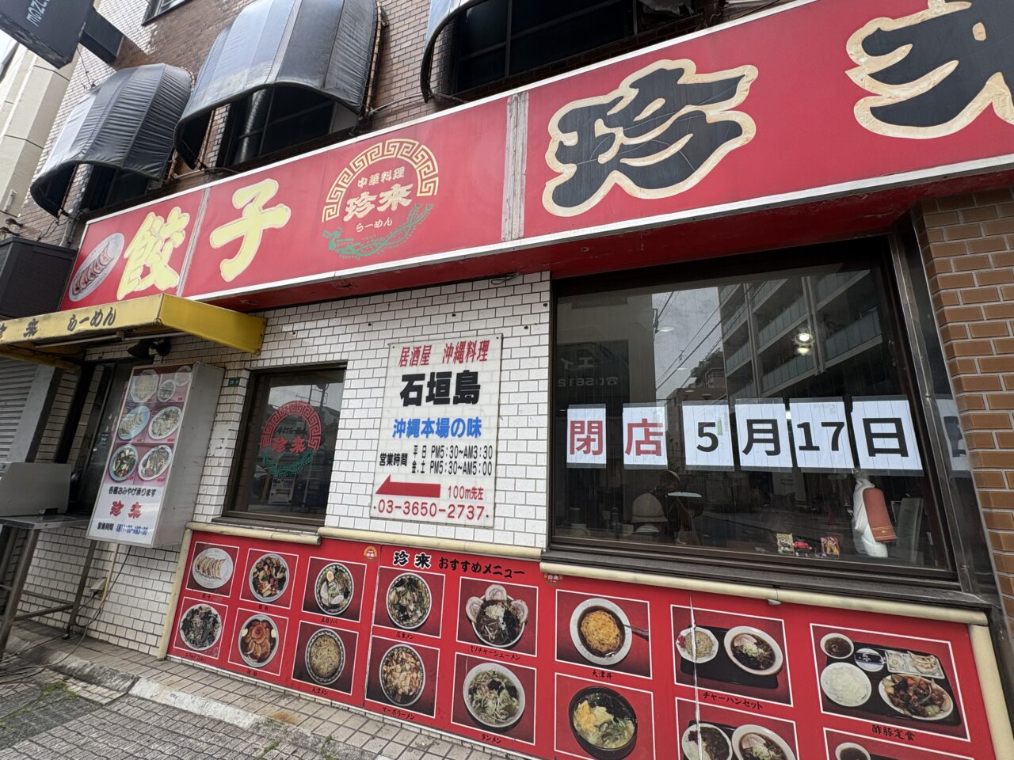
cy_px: 380
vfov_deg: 85.7
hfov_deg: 102.1
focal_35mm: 14
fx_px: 410
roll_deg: -2.4
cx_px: 507
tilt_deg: +15.5
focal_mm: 2.22
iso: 40
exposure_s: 1/615
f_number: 2.2
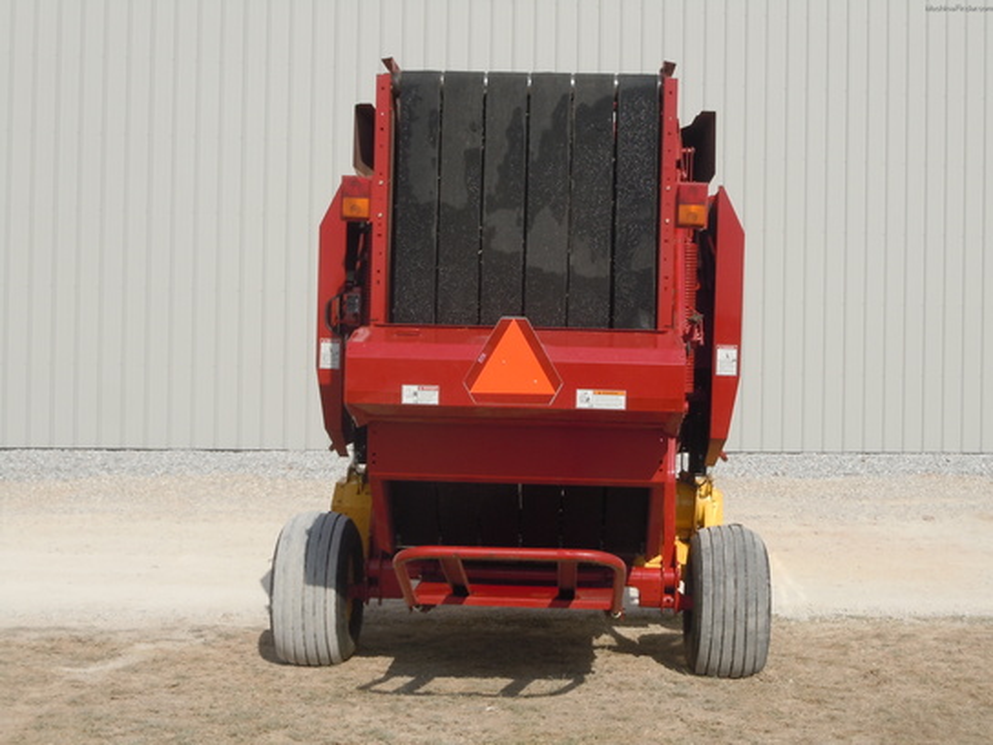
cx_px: 496
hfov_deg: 35.5
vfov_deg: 27.0
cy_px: 372
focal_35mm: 54
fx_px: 1549
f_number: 4.9
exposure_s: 1/800
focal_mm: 9.6
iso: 100
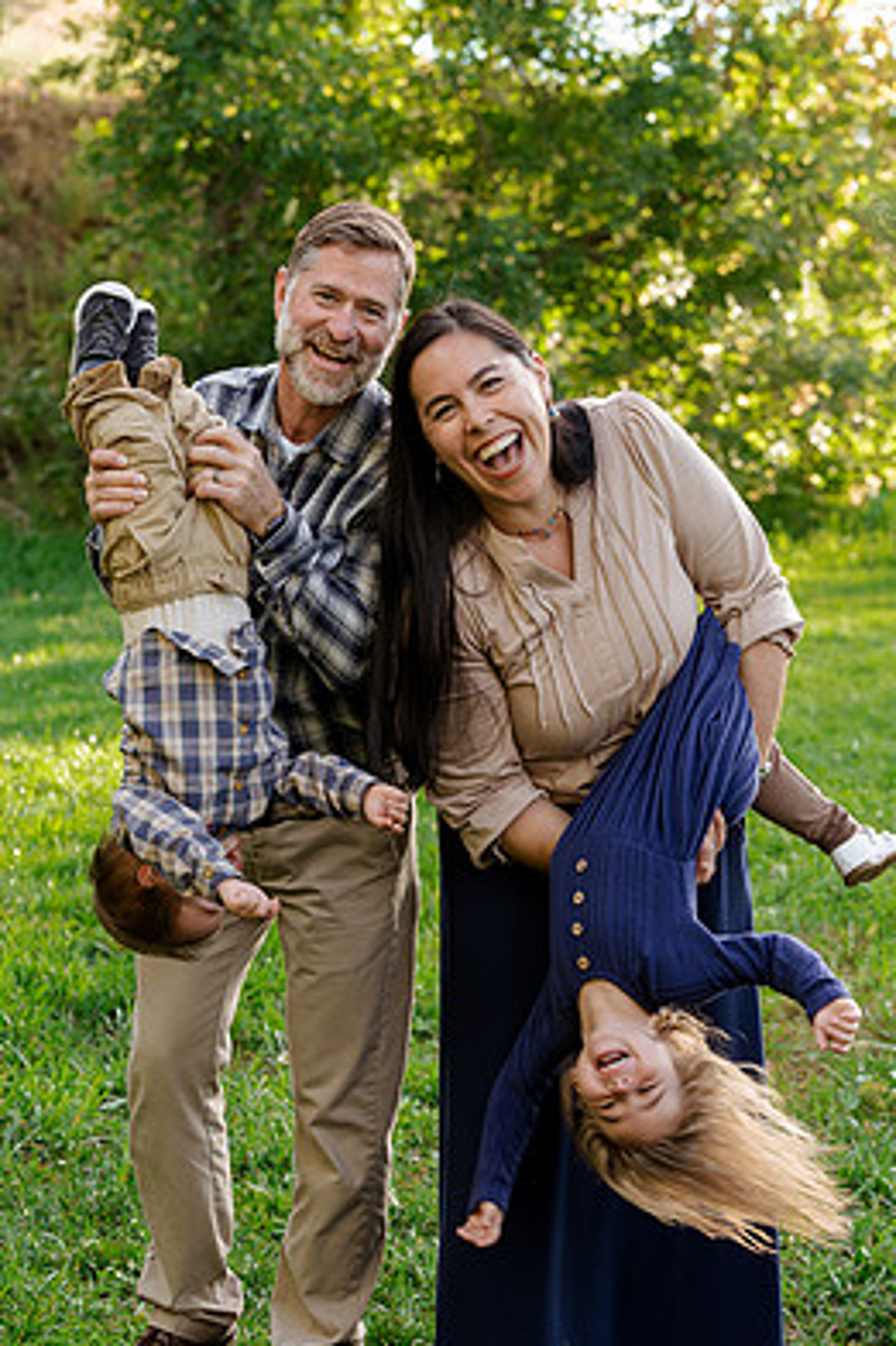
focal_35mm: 93
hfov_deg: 14.7
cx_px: 450
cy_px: 694
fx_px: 3475
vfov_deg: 21.9
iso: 640
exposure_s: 1/200
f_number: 5.6
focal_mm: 81
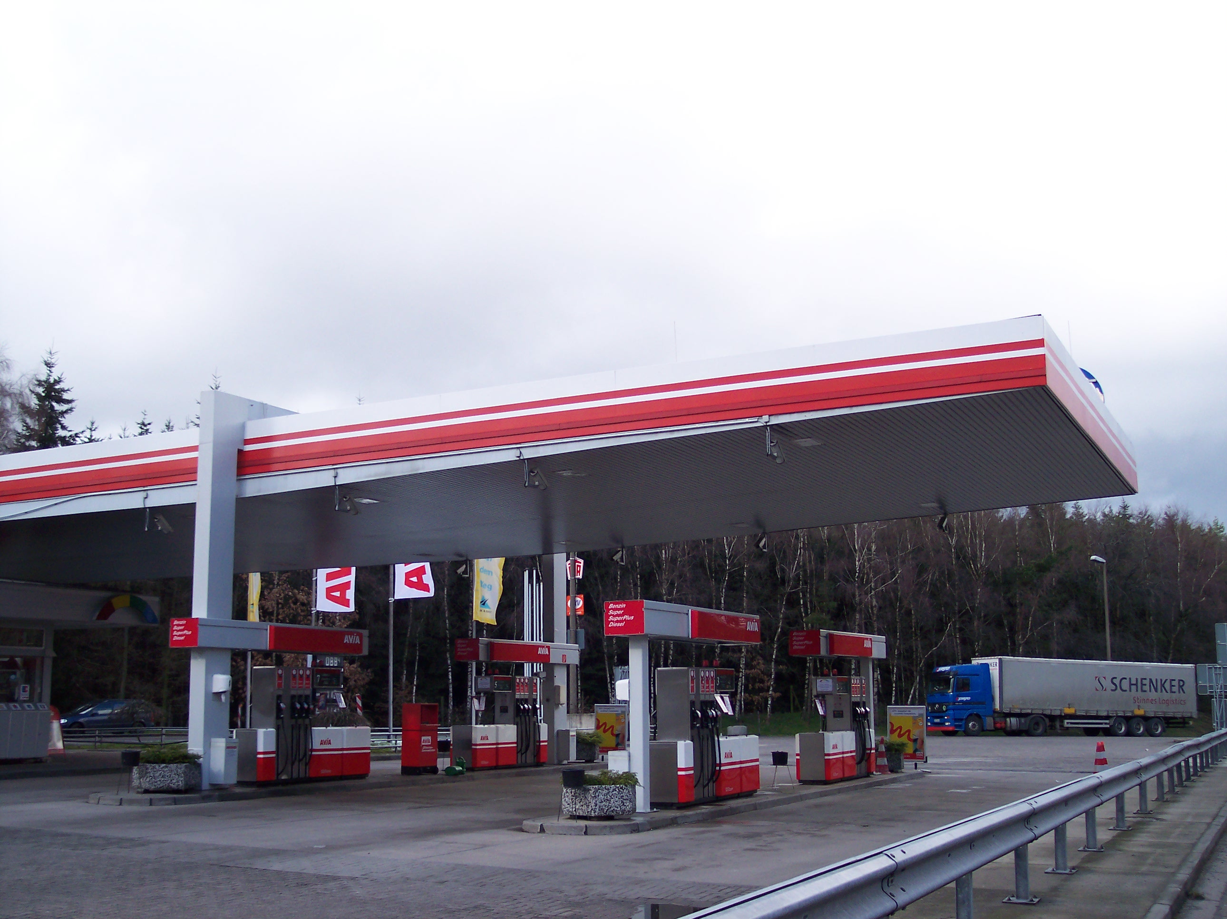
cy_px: 460
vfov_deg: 37.7
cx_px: 614
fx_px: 1346
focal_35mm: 38
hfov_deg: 49.0
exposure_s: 1/700
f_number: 2.8
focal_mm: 8
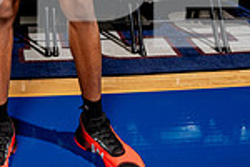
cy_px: -120
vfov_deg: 16.3
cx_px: 22
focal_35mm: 72
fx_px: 500
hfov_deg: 27.0
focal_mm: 24
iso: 250
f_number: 7.1
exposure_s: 1/125
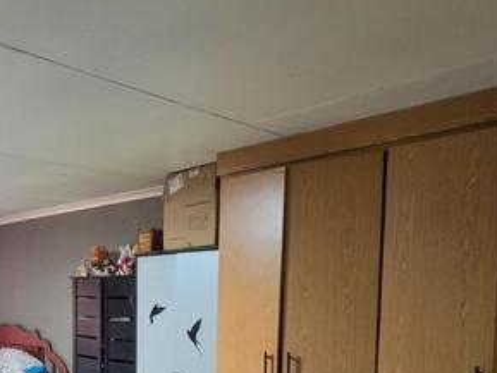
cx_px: 67
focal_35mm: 36
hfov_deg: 47.1
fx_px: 517
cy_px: 361
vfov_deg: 36.3
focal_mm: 2.2
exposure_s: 1/100
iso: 250
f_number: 1.9
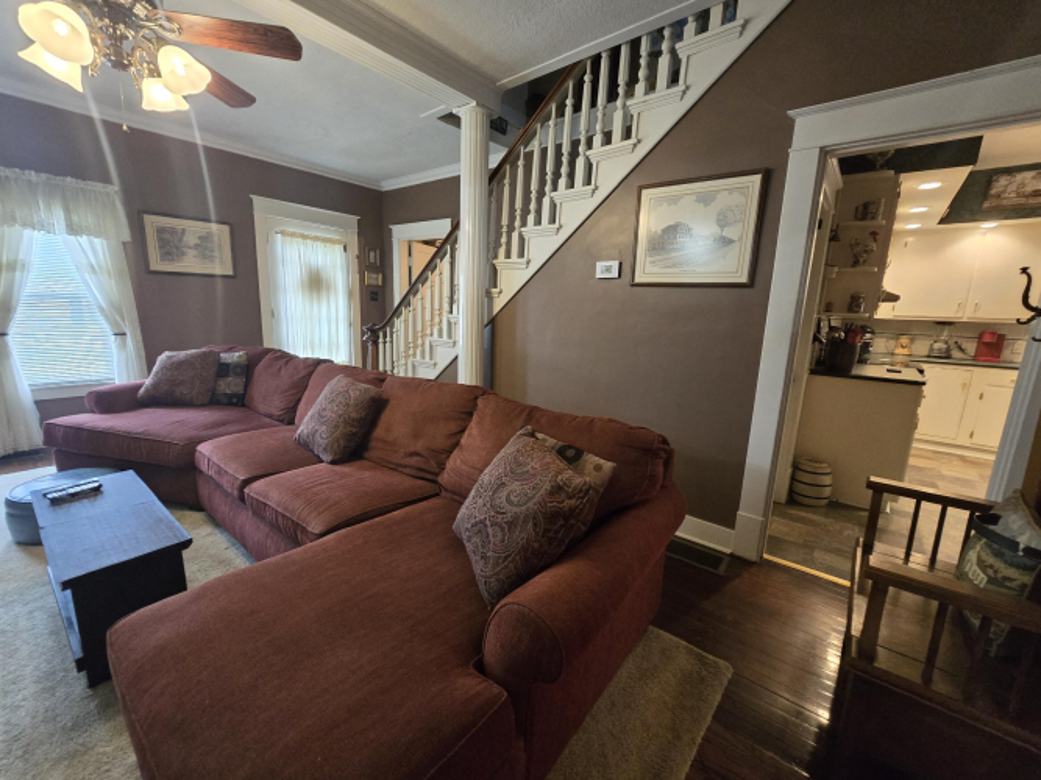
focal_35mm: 13
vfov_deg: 89.9
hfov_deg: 106.2
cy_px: 390
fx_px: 391
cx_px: 520
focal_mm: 2.2
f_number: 2.2
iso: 640
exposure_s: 1/60
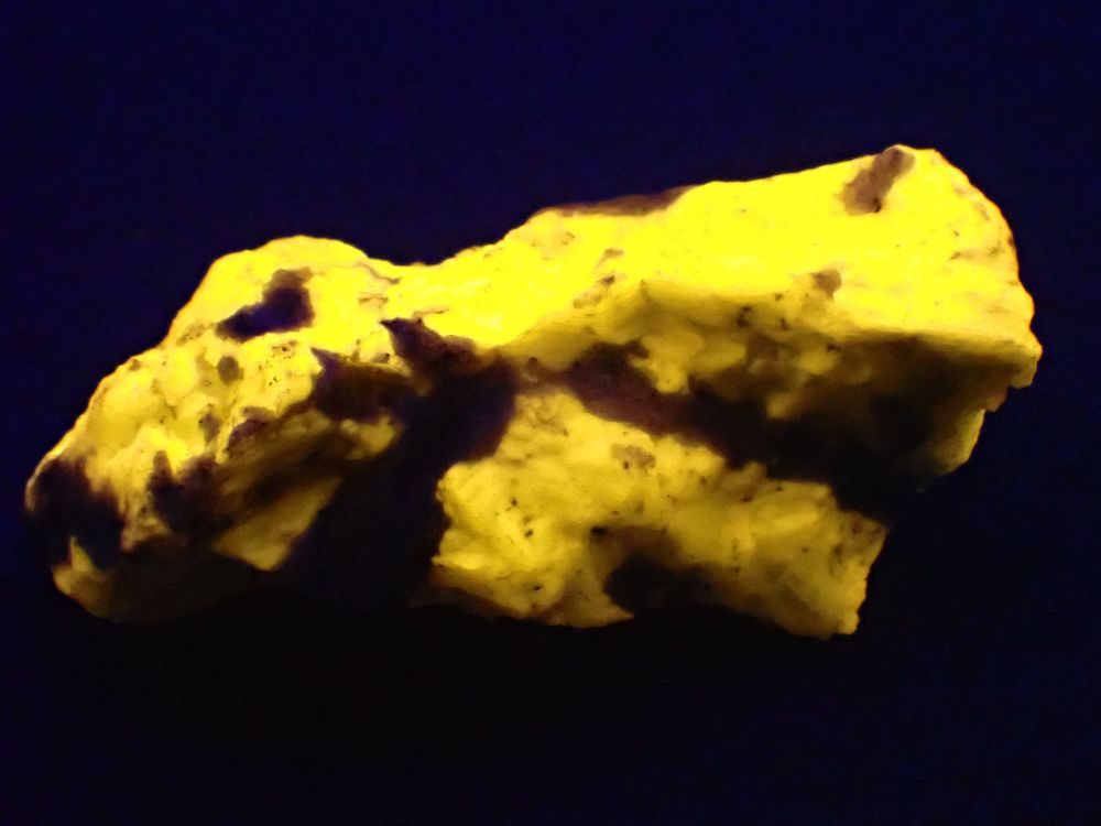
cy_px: 413
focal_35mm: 100
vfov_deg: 14.8
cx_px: 550
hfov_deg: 19.6
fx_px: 3181
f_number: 4.9
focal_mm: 18
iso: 3200
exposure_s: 1/100
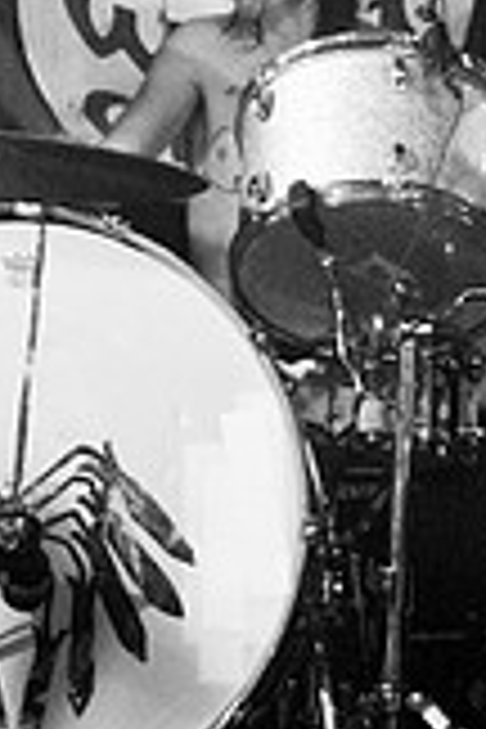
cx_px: 328
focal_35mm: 125
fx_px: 2531
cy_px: -50
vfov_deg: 16.0
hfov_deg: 11.0
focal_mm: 30
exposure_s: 1/50
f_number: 1.8
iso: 1000
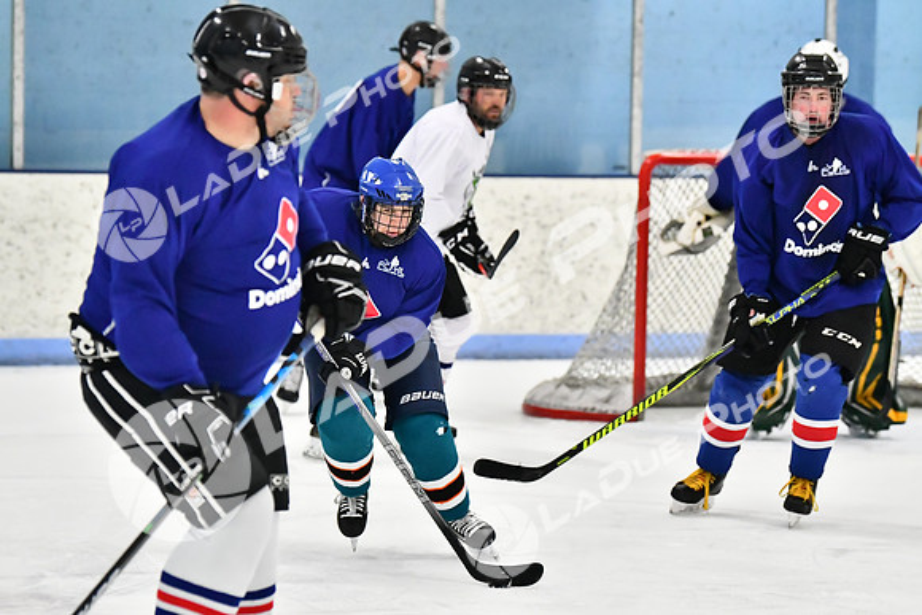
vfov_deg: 7.0
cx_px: 461
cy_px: 308
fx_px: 4995
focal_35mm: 195
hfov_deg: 10.5
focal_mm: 130
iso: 6400
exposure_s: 1/1250
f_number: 3.2
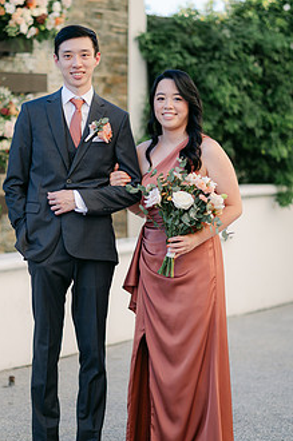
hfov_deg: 11.8
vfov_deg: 17.7
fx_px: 1421
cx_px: 108
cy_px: 212
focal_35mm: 116
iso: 100
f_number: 1.8
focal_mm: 85
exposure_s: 1/1250
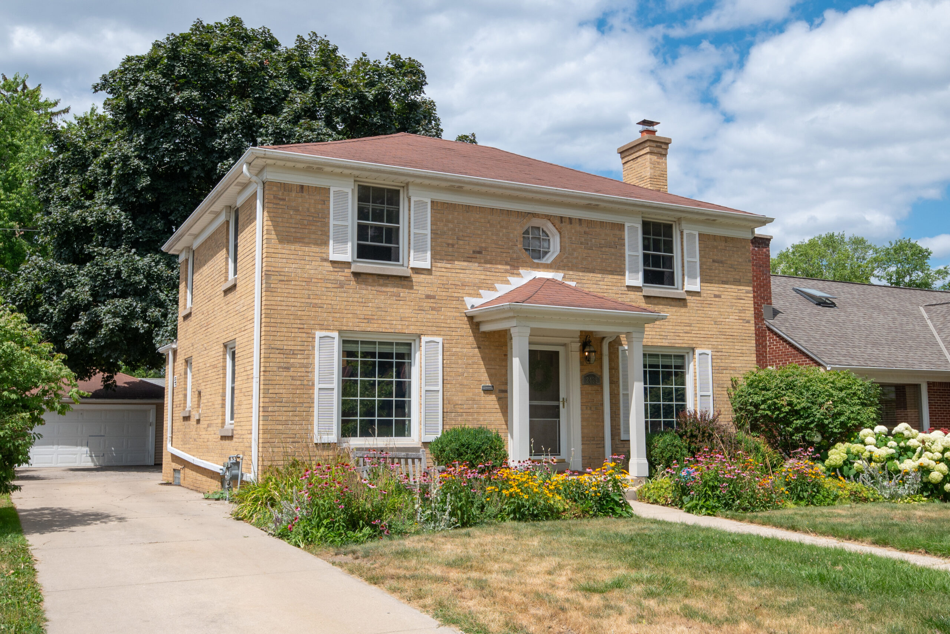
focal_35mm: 36
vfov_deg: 36.9
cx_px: 475
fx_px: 950
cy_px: 317
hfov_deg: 53.1
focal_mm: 24
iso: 320
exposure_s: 1/800
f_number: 9
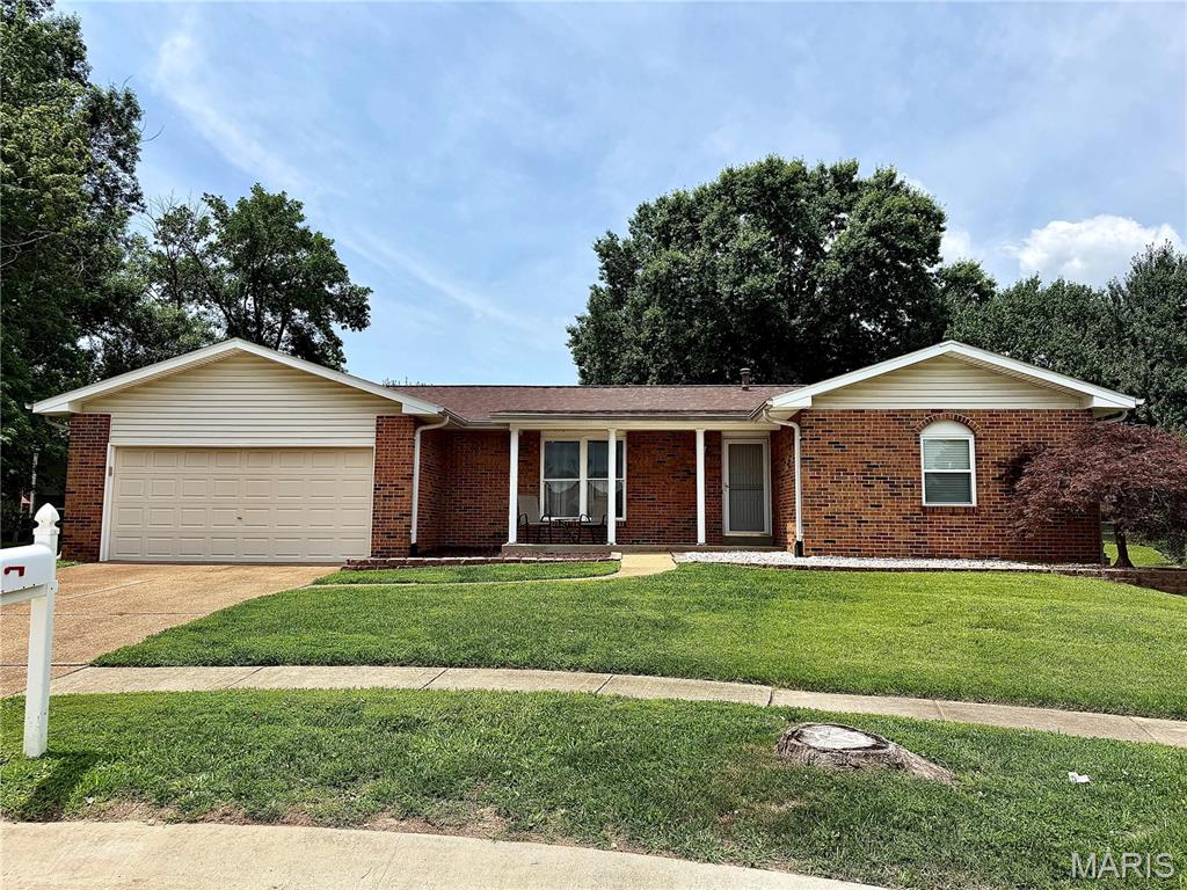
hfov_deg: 71.6
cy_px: 445
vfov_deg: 56.8
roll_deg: -0.1
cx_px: 594
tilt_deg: +6.9
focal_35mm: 24
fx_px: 823
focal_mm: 6.76
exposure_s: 1/6173
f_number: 1.78
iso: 80
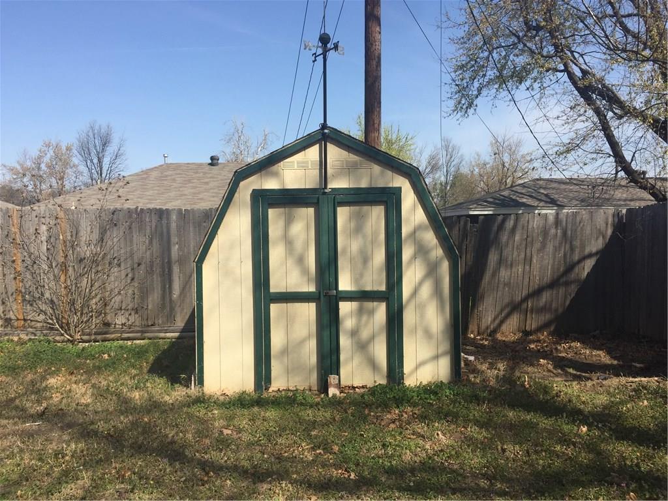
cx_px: 334
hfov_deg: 61.7
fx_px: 560
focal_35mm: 29
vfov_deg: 48.2
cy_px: 250
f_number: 2.2
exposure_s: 1/1647
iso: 32
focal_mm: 4.15
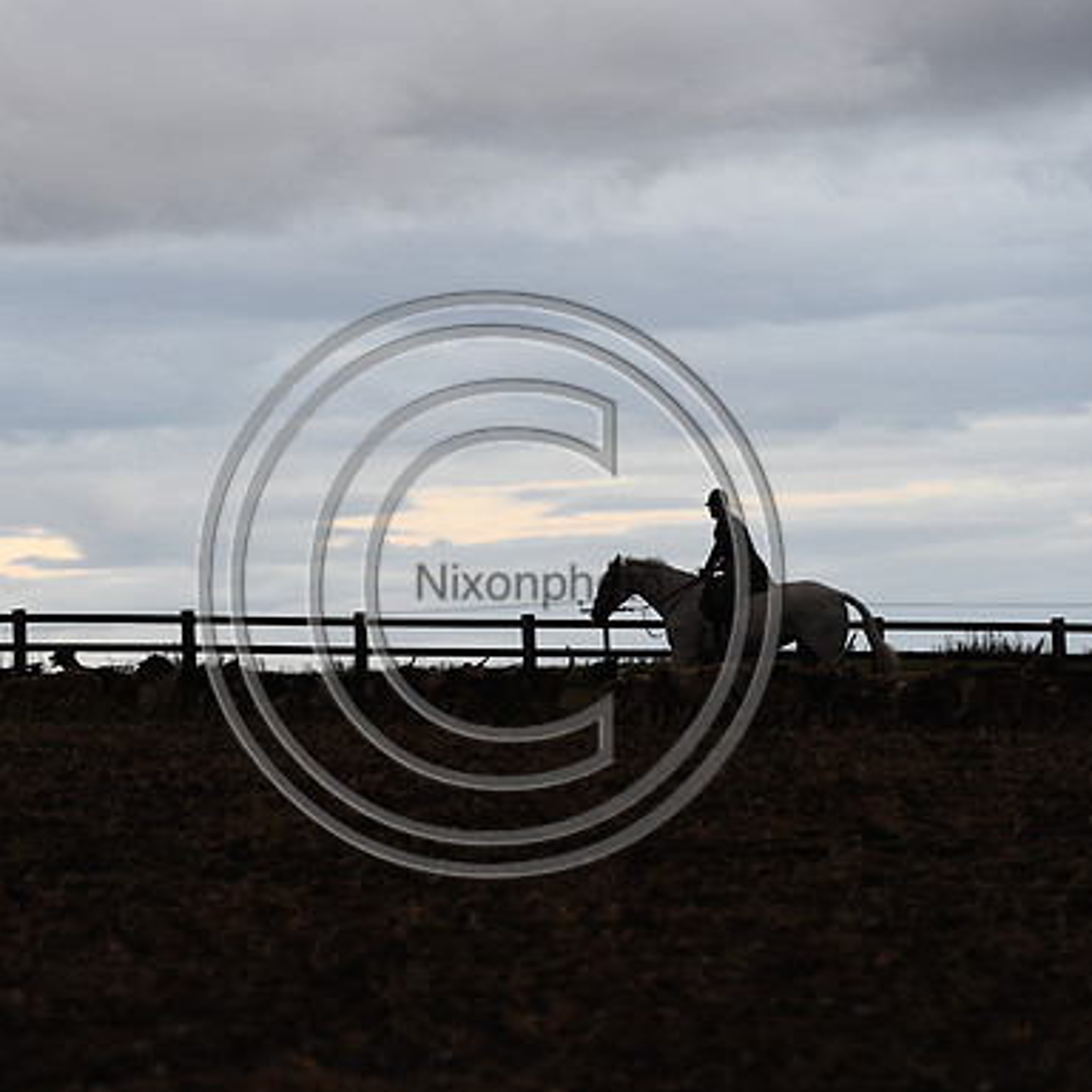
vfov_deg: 7.6
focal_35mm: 231
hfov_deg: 7.6
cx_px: 458
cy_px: 546
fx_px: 8244
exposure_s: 1/640
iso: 3200
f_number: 5.6
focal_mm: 180
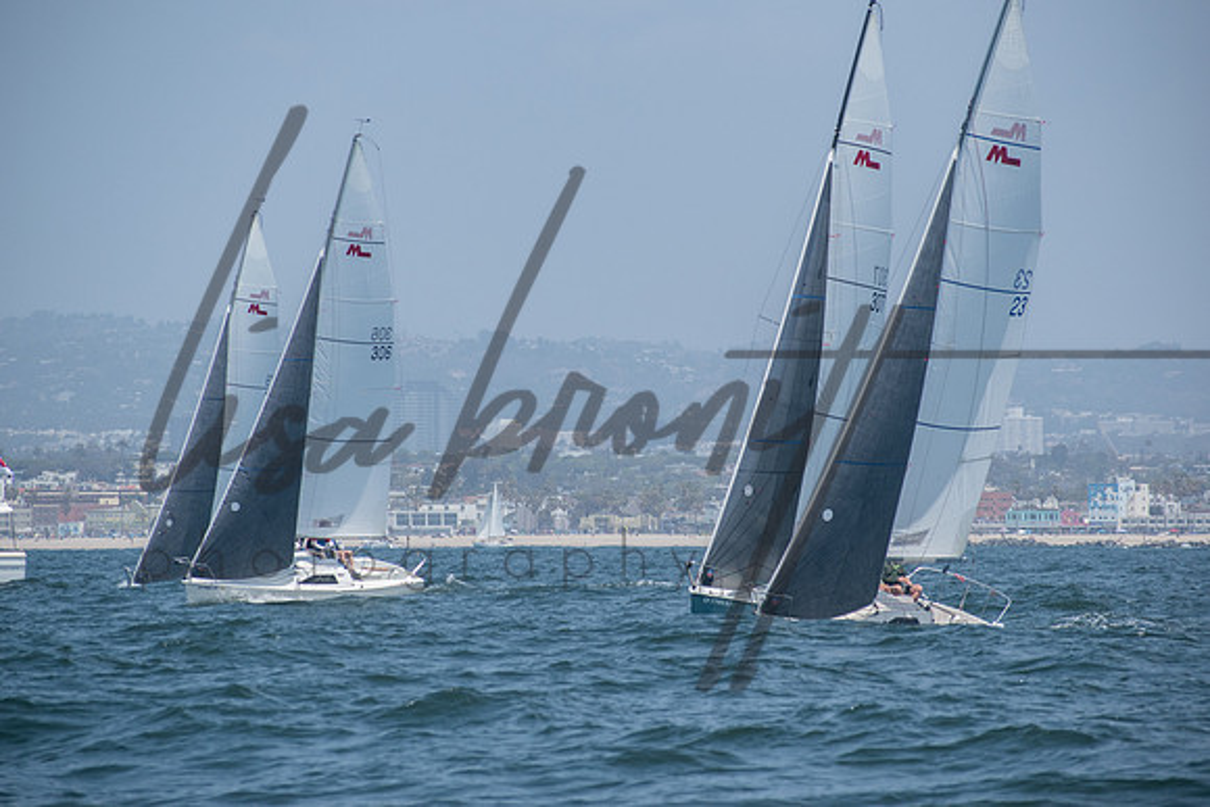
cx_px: 605
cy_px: 404
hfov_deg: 7.8
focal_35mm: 262
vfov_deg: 5.2
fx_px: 8825
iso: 400
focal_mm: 175
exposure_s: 1/1600
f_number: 8
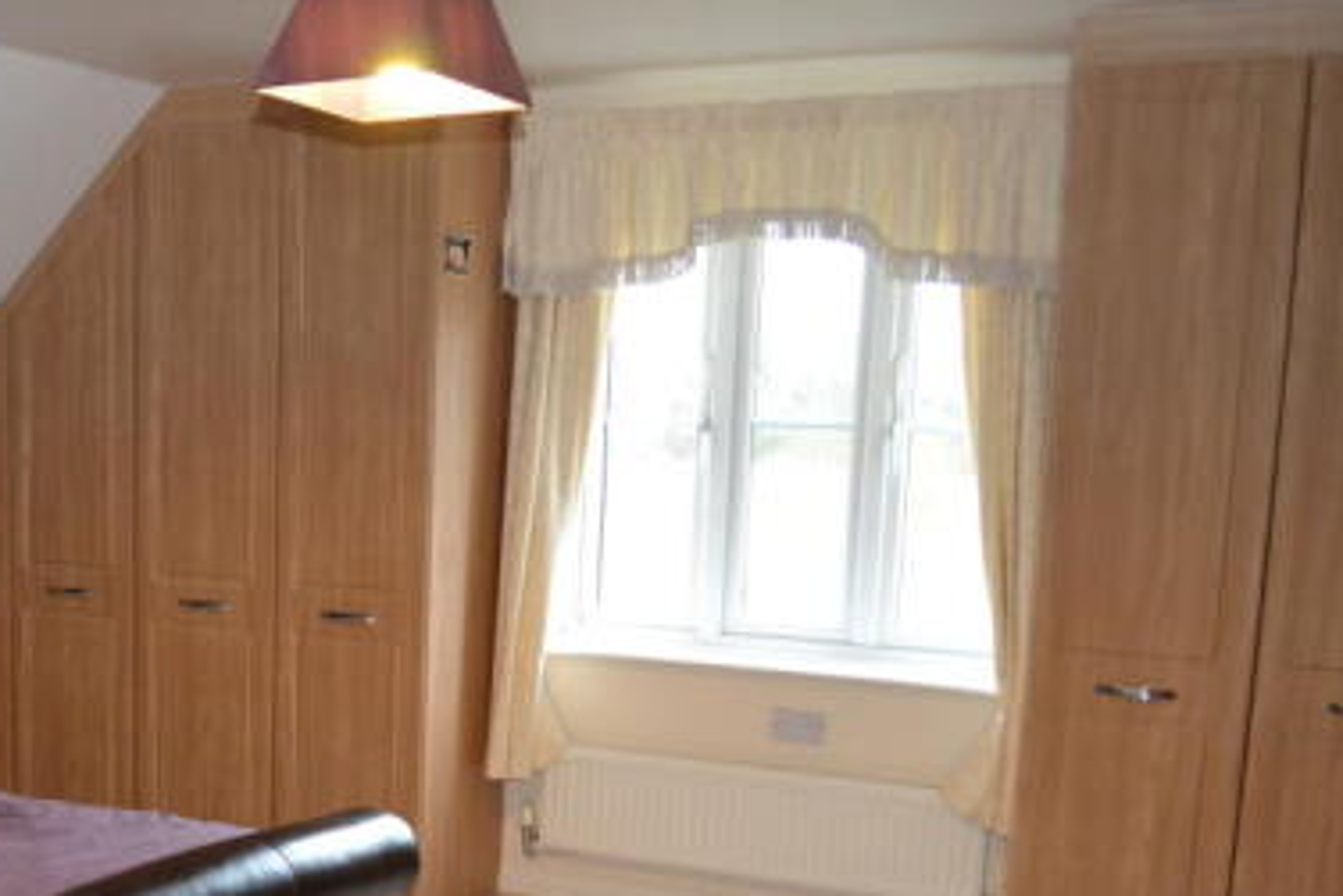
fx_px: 1754
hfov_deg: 39.6
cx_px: 205
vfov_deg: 28.2
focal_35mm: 47
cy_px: 684
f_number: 3.5
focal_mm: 18
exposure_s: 1/60
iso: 1600
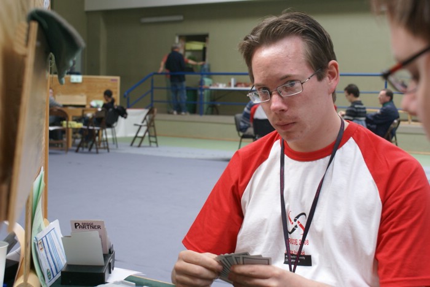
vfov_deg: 25.8
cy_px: 144
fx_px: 628
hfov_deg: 37.8
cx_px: 215
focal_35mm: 52
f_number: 5.6
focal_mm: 35
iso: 320
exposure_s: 1/50
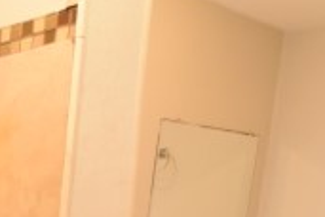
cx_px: -108
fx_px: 569
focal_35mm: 63
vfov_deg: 18.9
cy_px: 327
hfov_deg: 26.5
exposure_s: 1/60
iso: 3200
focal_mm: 10
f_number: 3.5
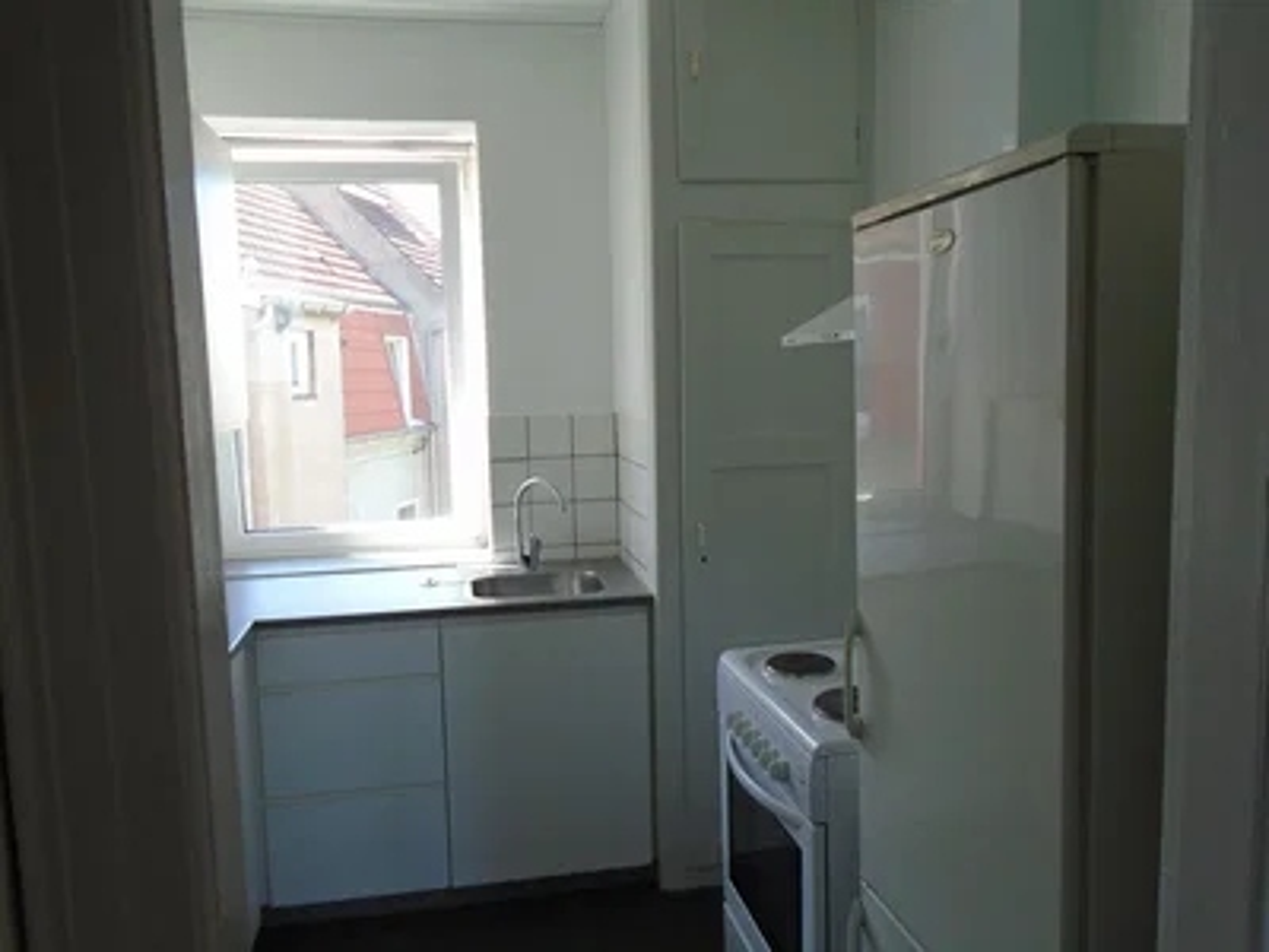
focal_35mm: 26
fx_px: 953
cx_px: 634
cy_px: 476
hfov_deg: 67.3
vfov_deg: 53.1
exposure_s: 1/50
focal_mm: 4.6
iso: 100
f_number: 3.2
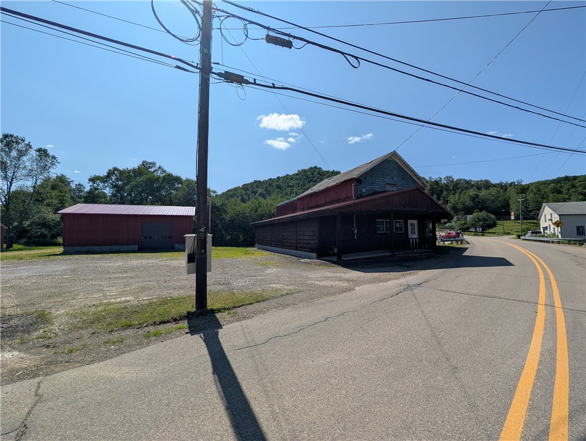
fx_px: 203
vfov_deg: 94.6
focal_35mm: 12
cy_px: 220
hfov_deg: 110.5
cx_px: 293
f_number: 1.7
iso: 54
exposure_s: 1/4878
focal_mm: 2.02
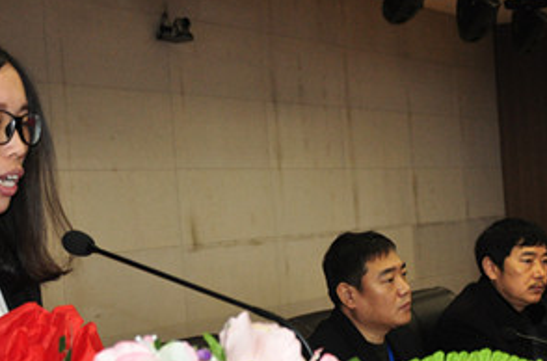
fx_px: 967
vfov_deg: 21.1
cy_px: 226
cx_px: 240
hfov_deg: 31.5
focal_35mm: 64
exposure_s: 1/60
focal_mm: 25
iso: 800
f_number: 4
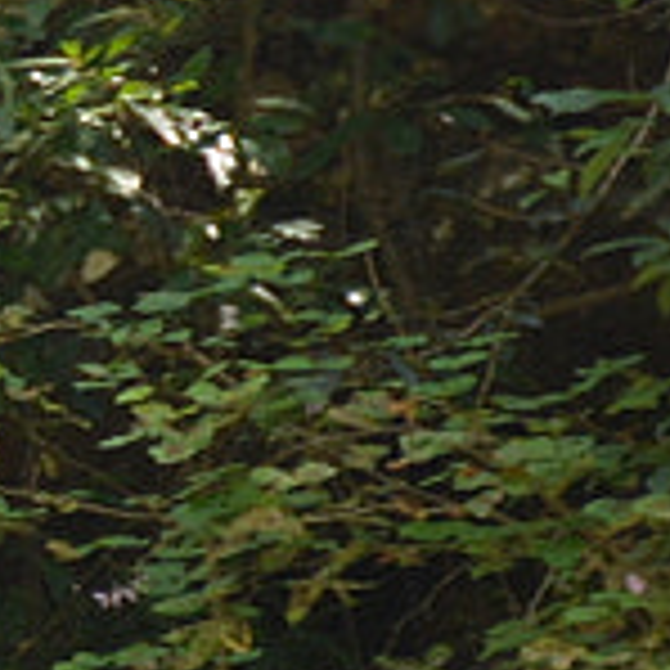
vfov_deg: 1.9
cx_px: -1866
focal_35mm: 901
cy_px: -180
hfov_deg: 1.9
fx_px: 19730
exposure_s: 1/125
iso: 250
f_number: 5
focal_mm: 66
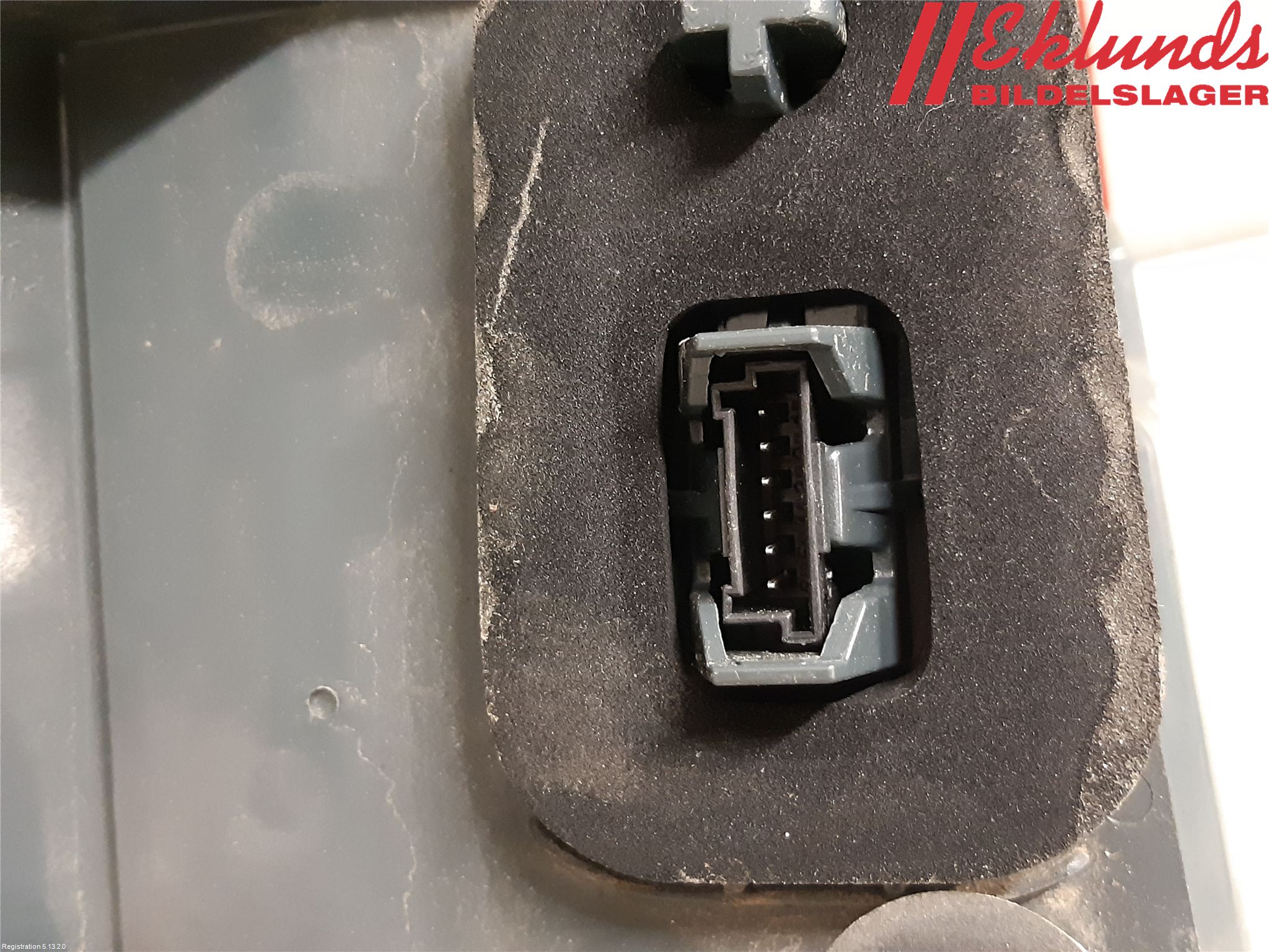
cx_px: 634
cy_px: 476
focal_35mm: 26
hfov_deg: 67.3
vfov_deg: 53.1
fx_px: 953
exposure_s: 1/25
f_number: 1.7
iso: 500
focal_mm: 3.93
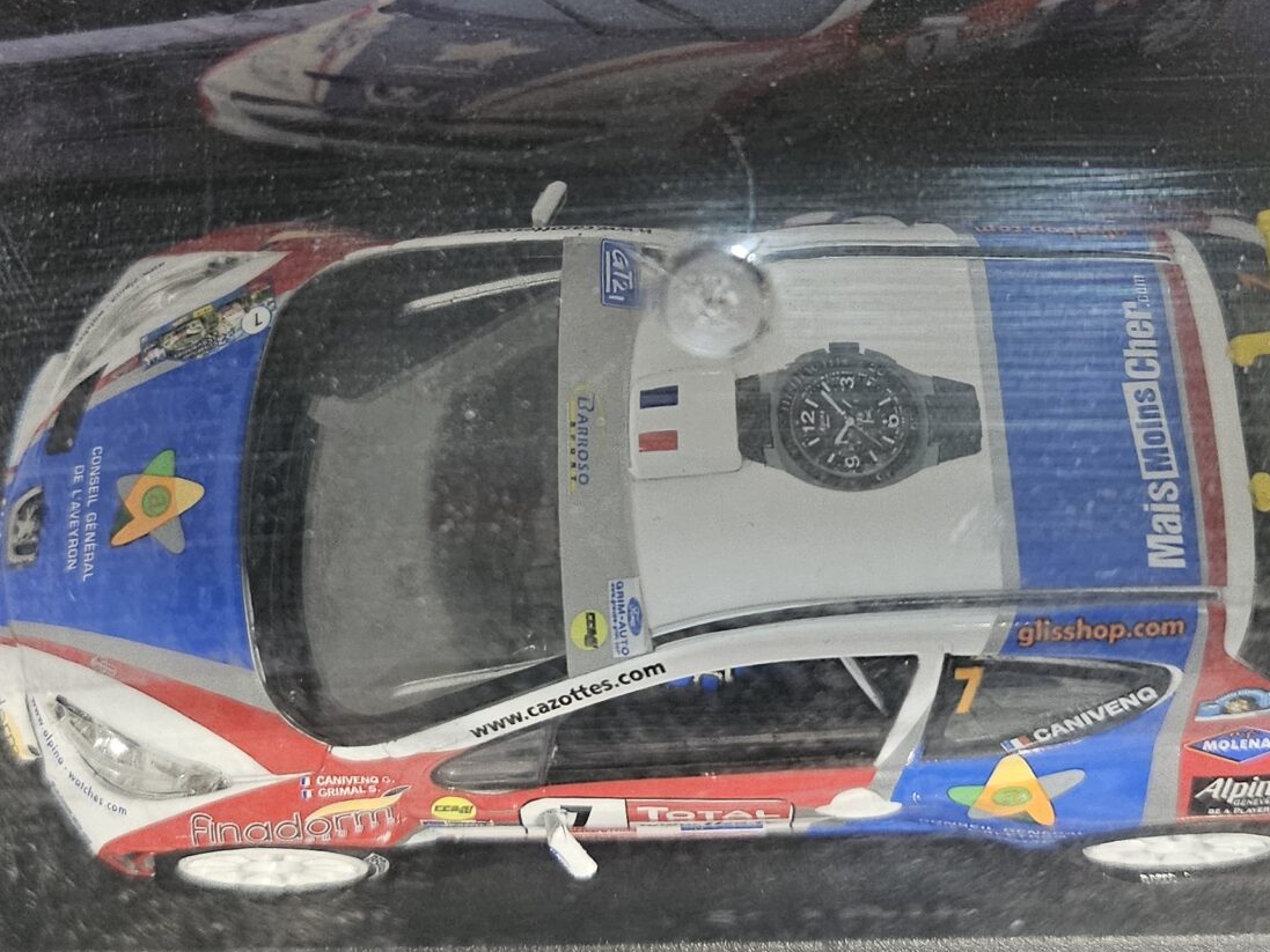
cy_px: 252
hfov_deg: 34.3
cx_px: 583
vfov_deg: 25.8
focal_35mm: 56
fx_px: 2055
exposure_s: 1/100
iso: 400
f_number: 1.8
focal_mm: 5
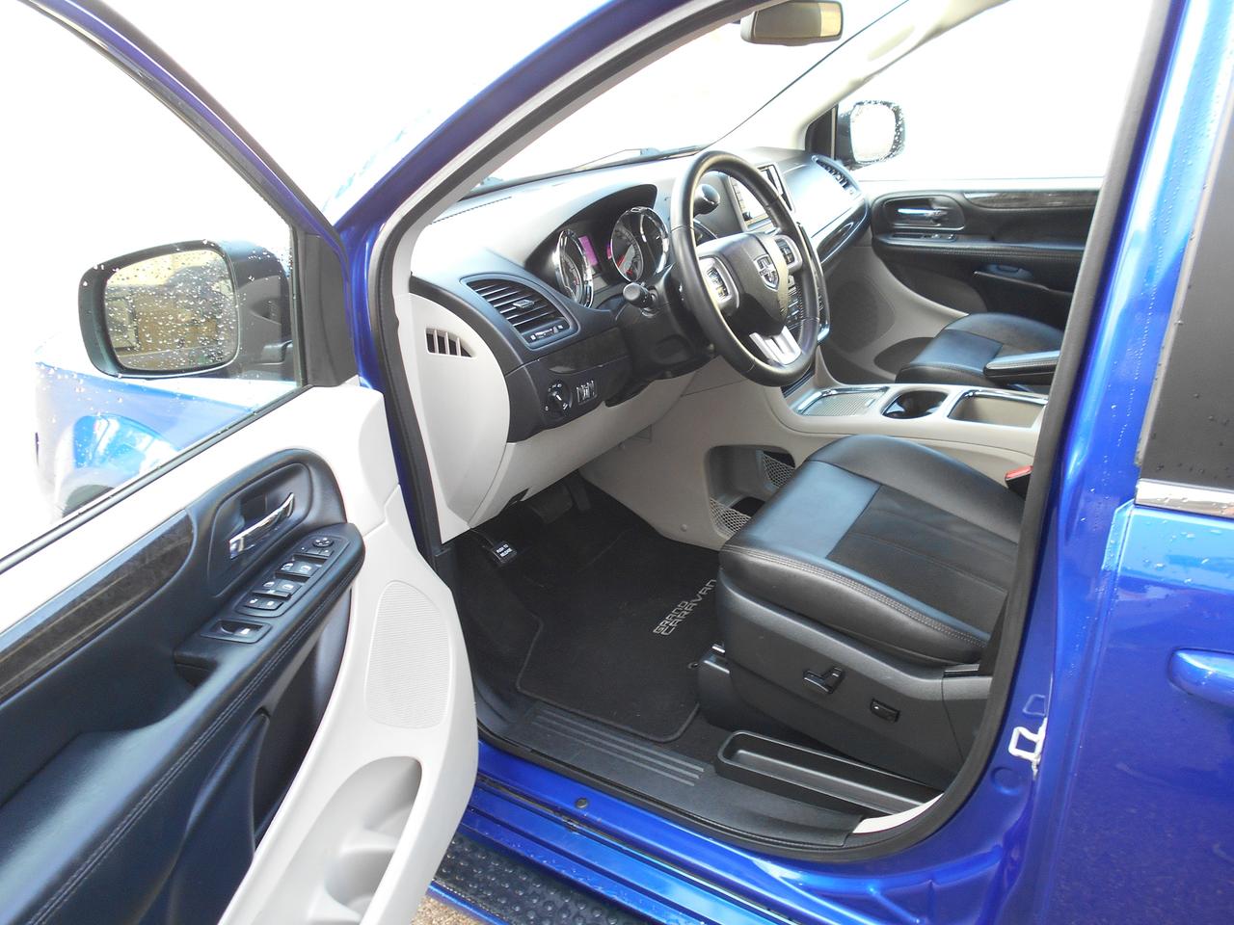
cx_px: 617
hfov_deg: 67.3
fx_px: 927
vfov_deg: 53.1
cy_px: 462
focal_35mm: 26
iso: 125
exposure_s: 1/30
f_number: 3.2
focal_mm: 4.6
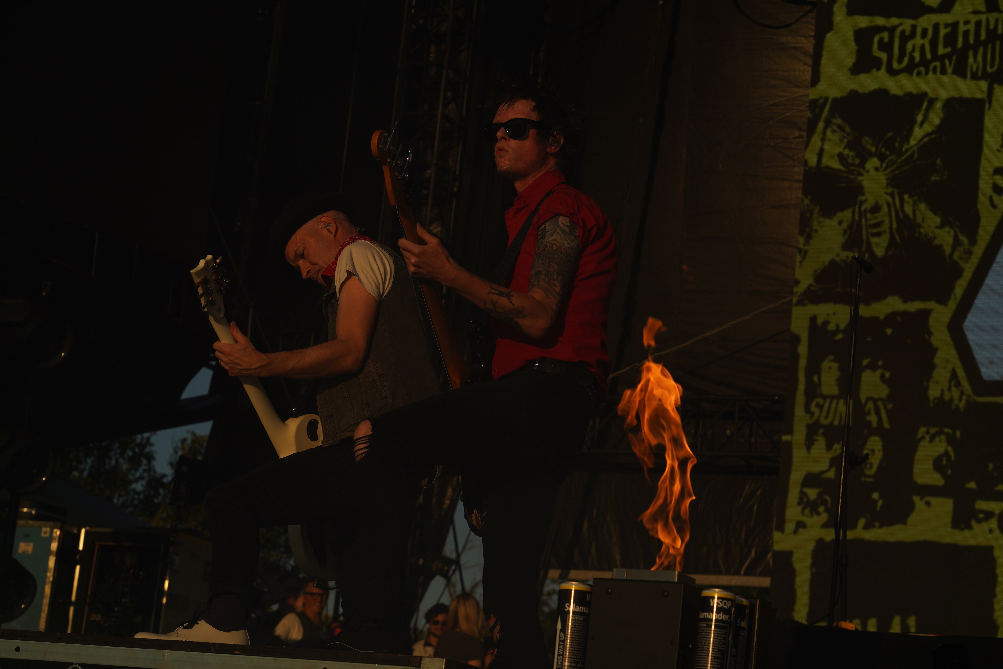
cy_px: 334
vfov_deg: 17.1
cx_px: 502
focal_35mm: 80
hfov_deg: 25.4
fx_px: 2229
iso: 100
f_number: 8
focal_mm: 80
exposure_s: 1/800
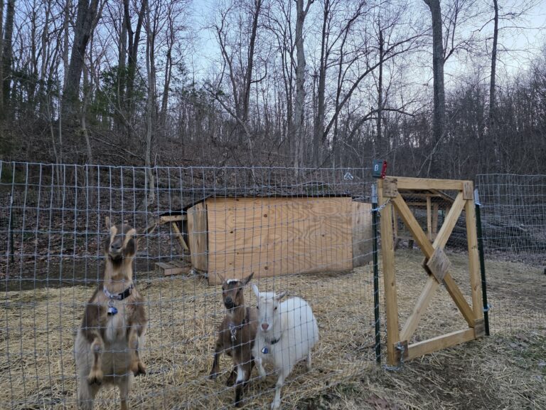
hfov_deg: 73.9
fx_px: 363
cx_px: 273
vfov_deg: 58.9
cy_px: 205
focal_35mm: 23
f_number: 1.7
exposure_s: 1/180
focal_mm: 6.3
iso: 200
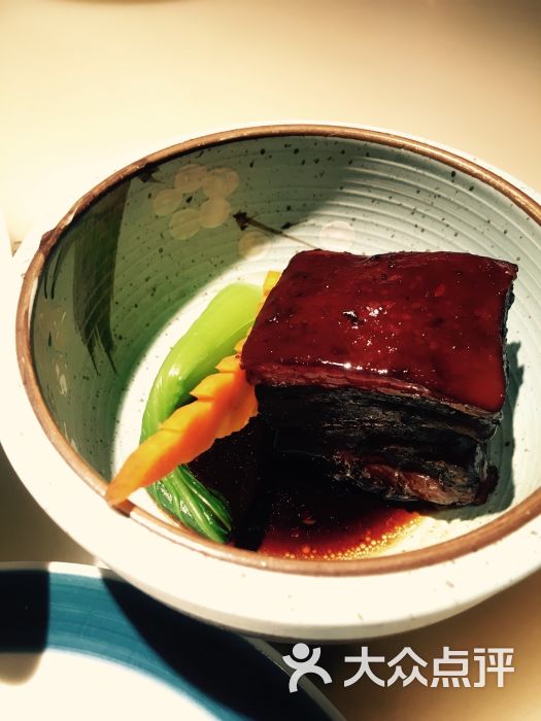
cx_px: 270
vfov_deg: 61.7
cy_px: 360
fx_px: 604
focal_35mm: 29
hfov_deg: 48.2
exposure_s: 1/33
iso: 80
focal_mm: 4.15
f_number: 2.2
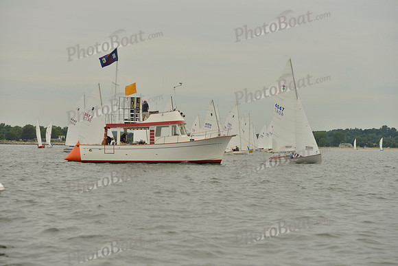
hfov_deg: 28.8
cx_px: 199
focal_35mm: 70
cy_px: 133
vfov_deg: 19.5
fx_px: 774
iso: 400
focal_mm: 70
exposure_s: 1/5000
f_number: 5
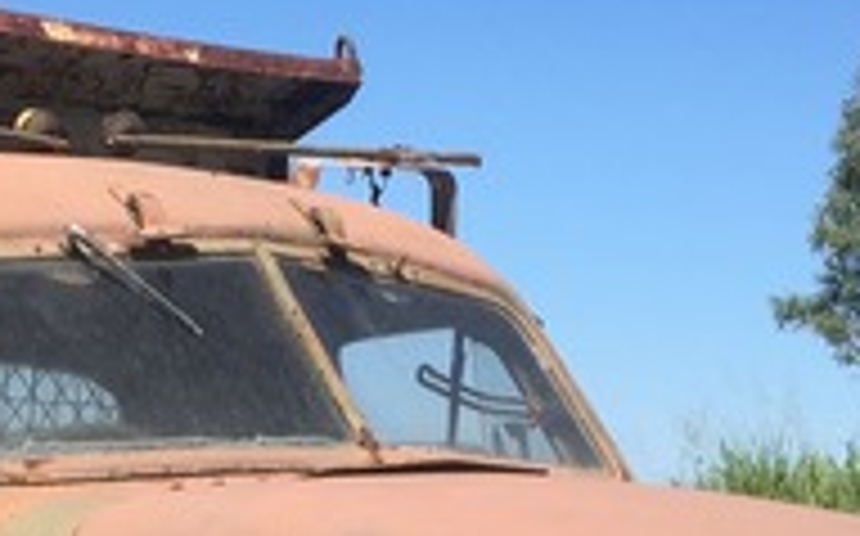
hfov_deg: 16.2
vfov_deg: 9.4
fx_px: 3021
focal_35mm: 129
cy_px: 1149
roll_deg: -1.8
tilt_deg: -9.5
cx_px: 297
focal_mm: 4.15
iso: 25
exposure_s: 1/1282
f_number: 2.2
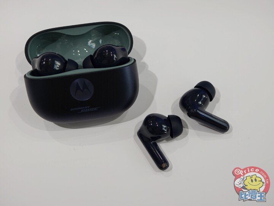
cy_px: 103
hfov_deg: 27.8
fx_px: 554
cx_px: 137
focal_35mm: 70
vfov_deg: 21.0
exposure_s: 1/200
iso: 125
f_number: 2.2
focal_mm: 20.1
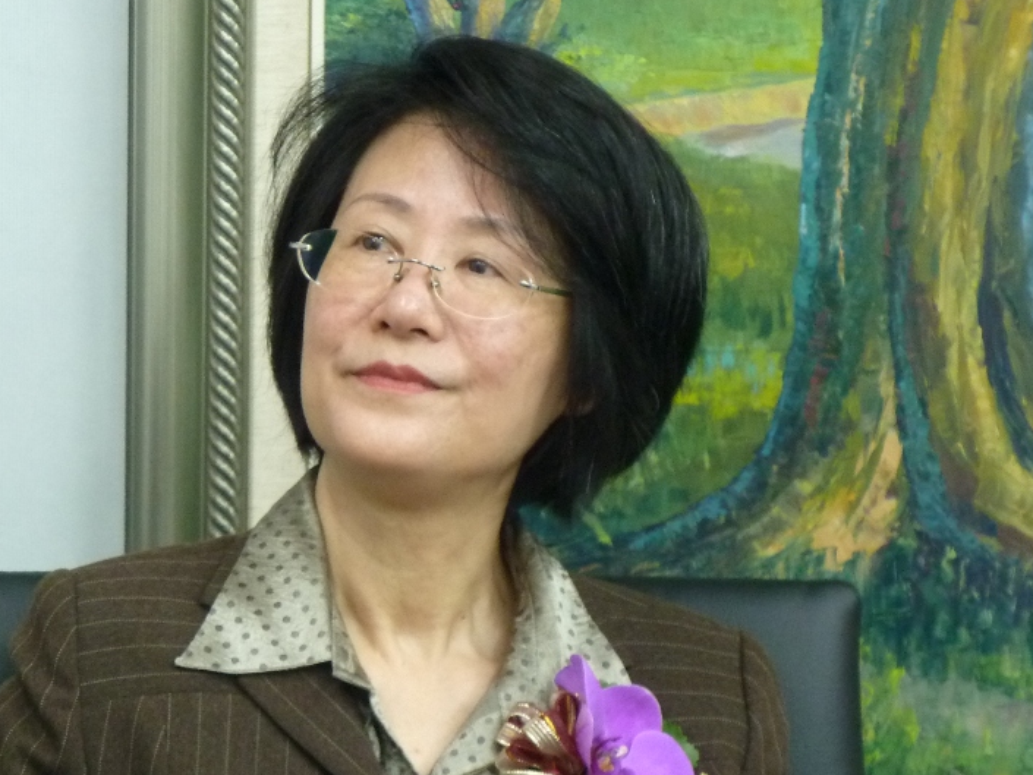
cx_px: 338
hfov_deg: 6.5
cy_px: 473
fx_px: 9103
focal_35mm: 305
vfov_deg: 4.9
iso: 400
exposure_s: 1/13
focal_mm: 34.4
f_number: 4.6
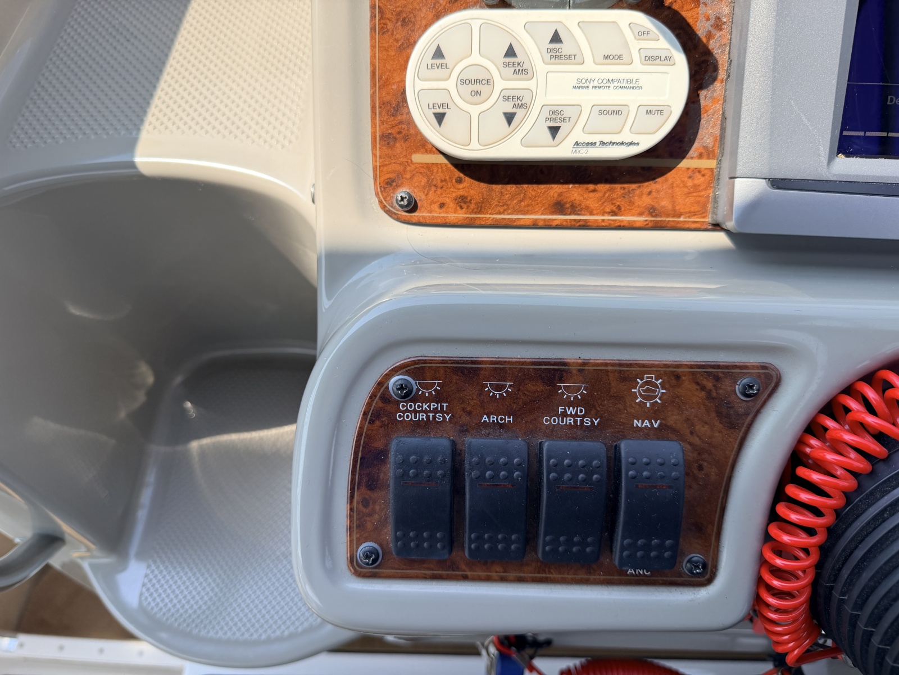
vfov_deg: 56.8
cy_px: 338
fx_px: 623
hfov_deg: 71.6
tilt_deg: -59.4
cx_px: 450
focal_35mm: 24
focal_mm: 6.76
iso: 100
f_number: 1.78
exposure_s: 1/2370
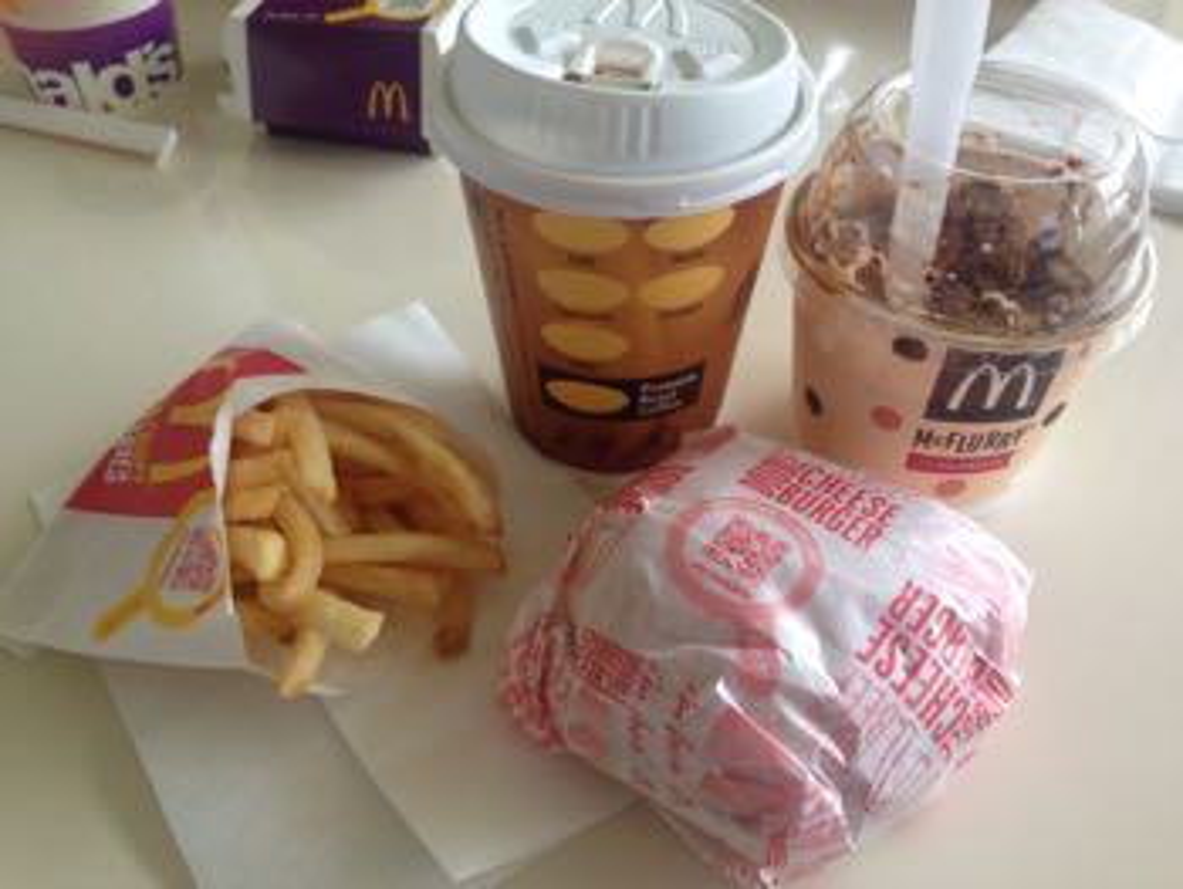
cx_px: 592
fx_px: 1129
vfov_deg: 43.0
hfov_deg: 55.3
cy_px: 444
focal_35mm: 33
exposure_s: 1/20
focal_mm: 4.12
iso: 80
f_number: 2.4
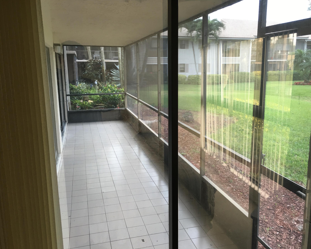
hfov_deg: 57.1
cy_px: 123
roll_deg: +0.5
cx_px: 170
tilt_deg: -9.2
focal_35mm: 31
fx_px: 285
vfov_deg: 47.1
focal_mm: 4.15
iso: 25
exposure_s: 1/40
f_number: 2.2
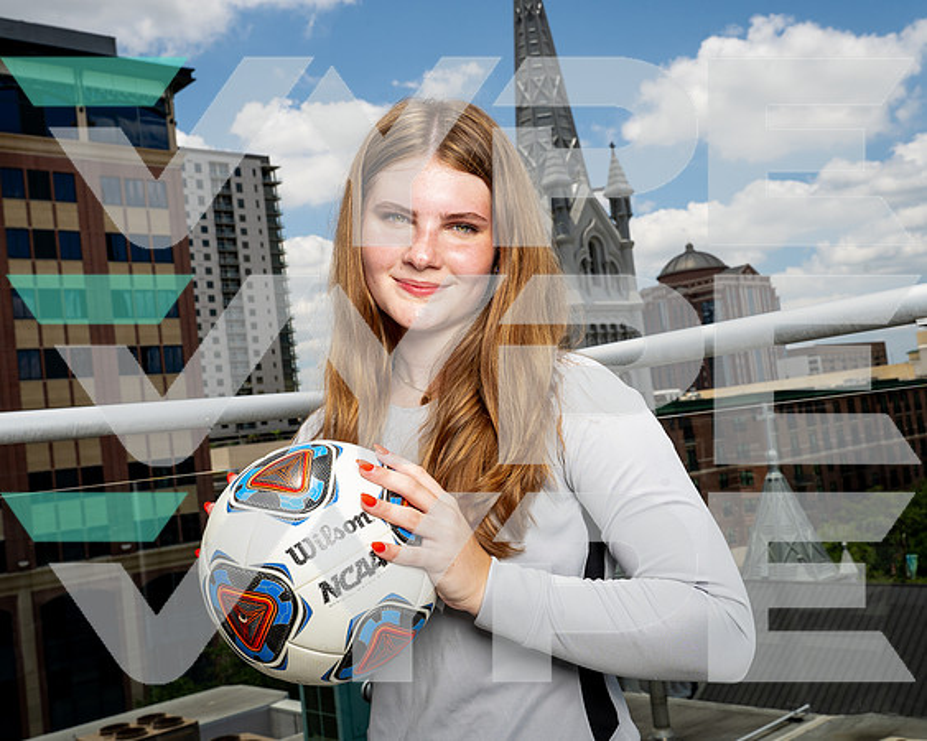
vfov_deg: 38.9
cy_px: 370
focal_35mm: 38
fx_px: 1050
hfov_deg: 47.6
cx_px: 464
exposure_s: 1/250
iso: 100
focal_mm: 34
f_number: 11
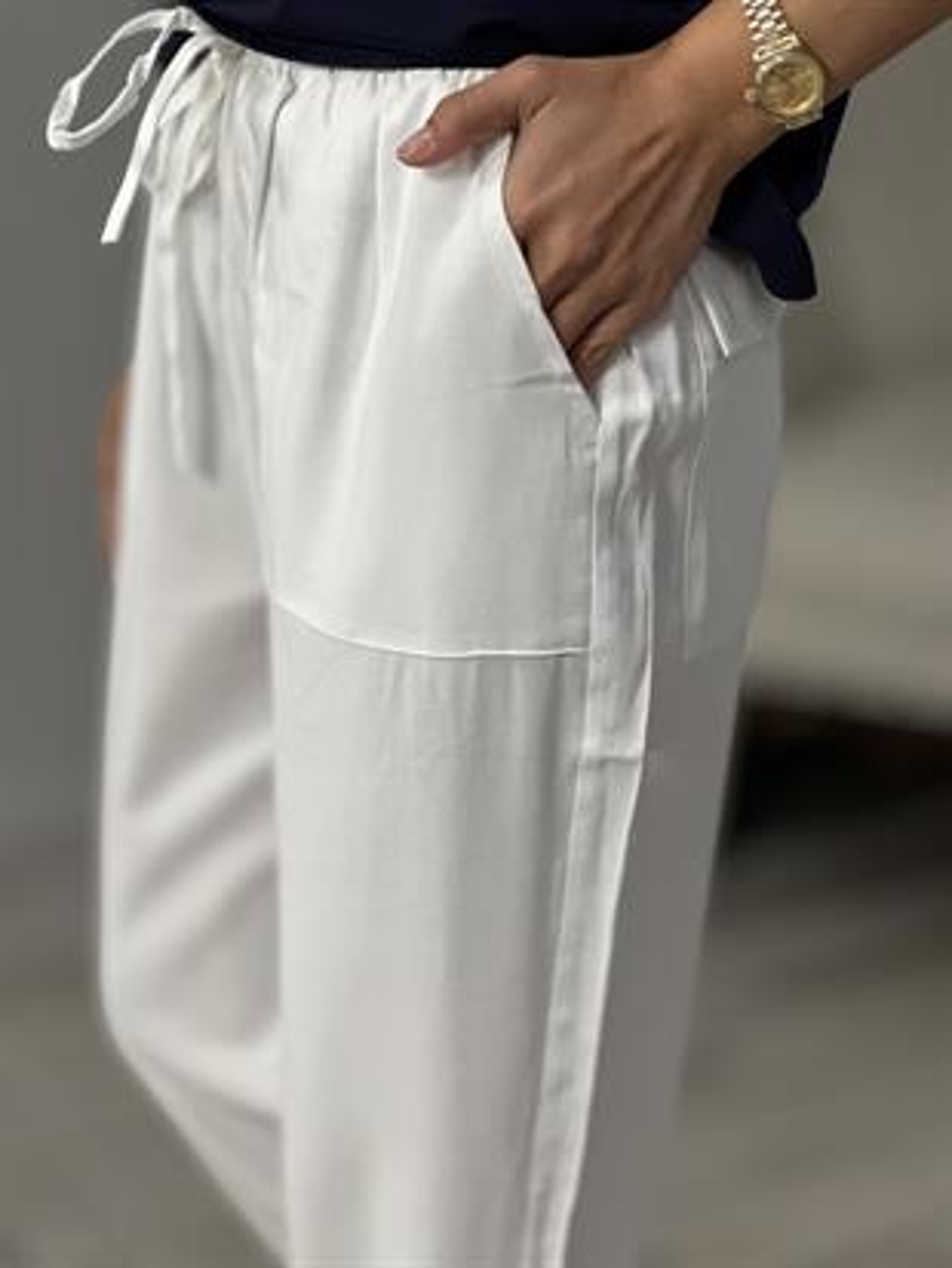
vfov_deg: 25.3
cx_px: 476
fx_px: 2822
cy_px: 634
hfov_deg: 19.1
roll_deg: -0.1
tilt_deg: -19.7
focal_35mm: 77
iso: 125
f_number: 2.8
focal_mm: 9
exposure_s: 1/100
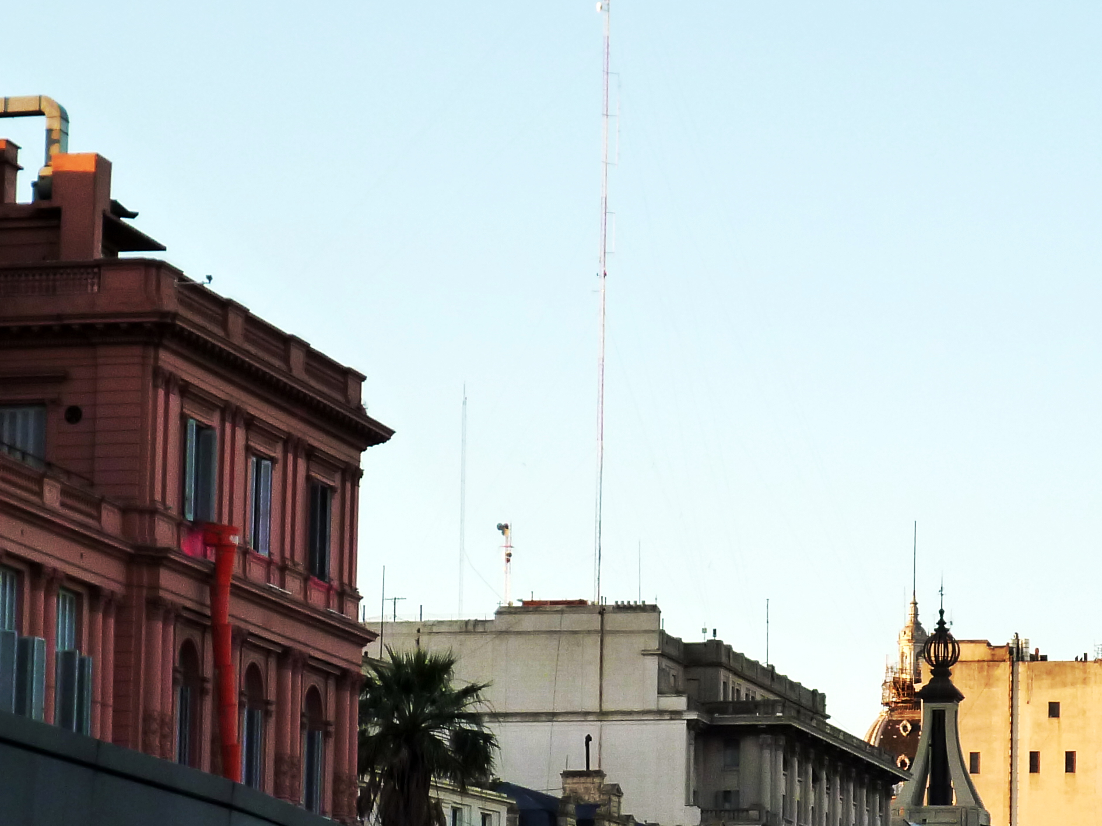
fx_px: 5094
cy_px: 645
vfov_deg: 9.3
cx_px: 864
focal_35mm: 160
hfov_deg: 12.3
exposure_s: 1/100
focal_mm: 12.5
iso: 160
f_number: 5
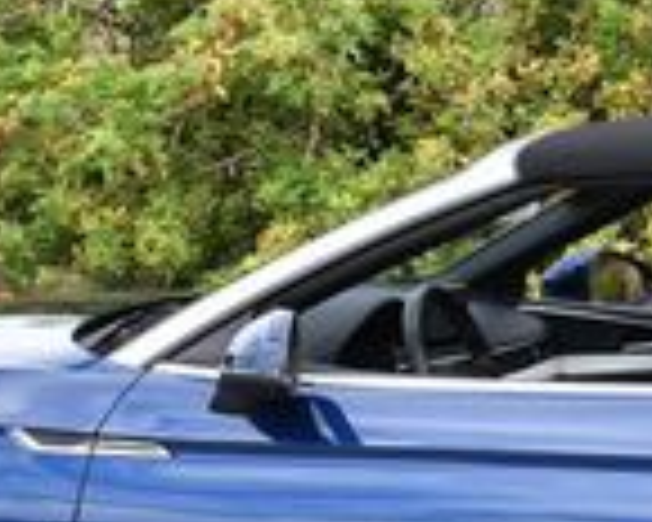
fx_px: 3840
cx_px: 760
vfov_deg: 7.8
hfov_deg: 9.6
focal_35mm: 199
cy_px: 328
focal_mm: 24
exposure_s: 1/250
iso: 200
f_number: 5.6
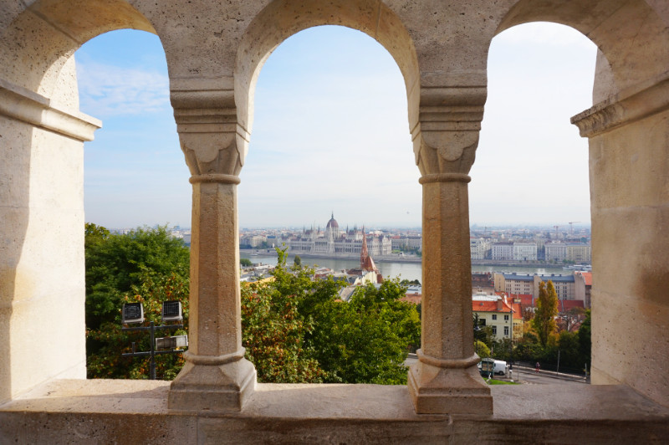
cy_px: 222
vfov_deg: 53.1
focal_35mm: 24
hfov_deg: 73.8
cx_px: 334
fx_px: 446
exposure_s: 1/100
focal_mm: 16
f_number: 14
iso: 100
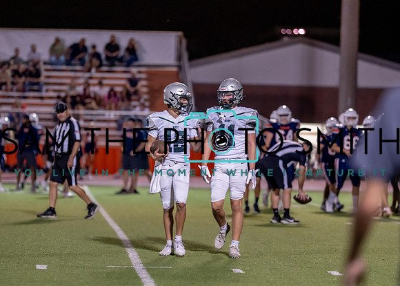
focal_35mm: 202
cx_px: 196
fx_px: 2299
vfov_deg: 7.1
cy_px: 148
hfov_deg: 9.9
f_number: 1.8
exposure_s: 1/1000
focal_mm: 135
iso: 1600
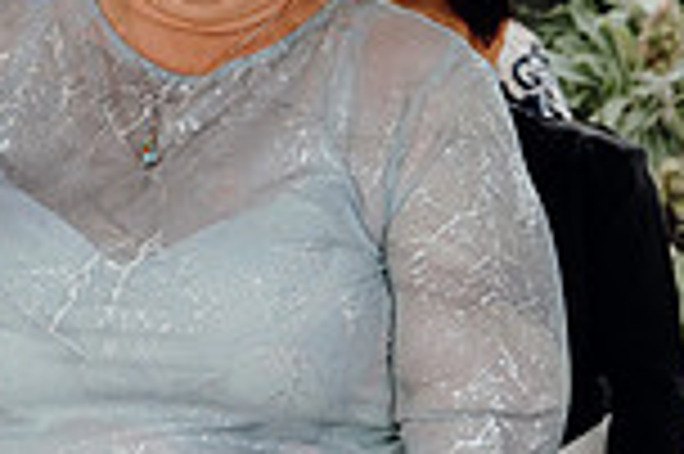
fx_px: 3986
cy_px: 267
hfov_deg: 9.8
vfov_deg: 6.5
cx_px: 135
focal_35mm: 210
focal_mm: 37
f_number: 3.5
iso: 125
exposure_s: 1/200
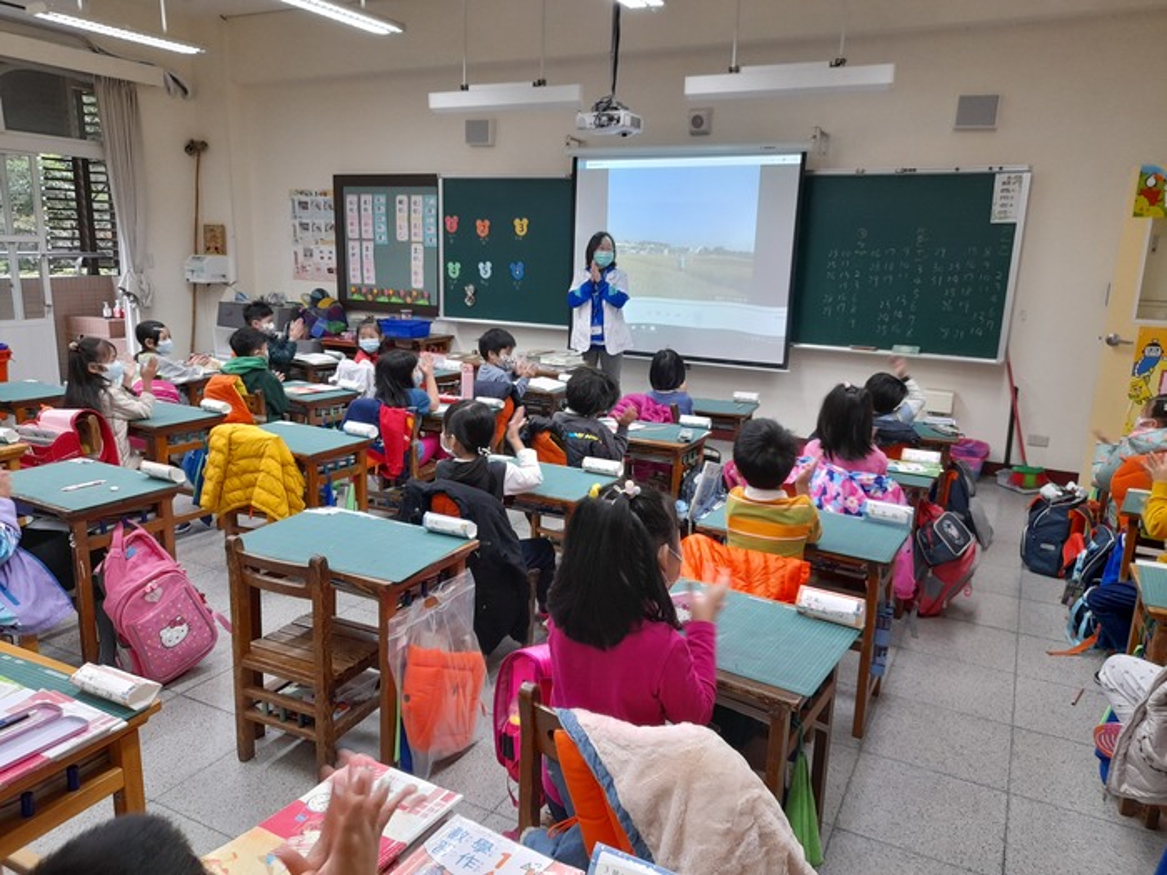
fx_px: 843
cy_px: 438
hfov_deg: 69.4
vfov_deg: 54.9
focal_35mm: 25
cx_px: 584
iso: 200
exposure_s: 1/60
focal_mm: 4.6
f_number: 2
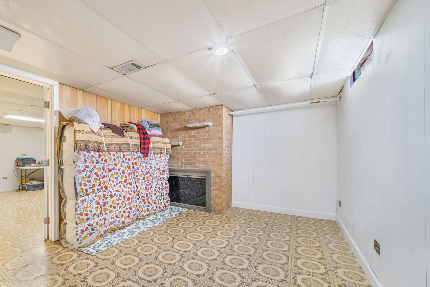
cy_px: 157
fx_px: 179
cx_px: 170
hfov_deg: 98.9
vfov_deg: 77.2
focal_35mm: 15
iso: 640
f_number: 9
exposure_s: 1/13
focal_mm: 12
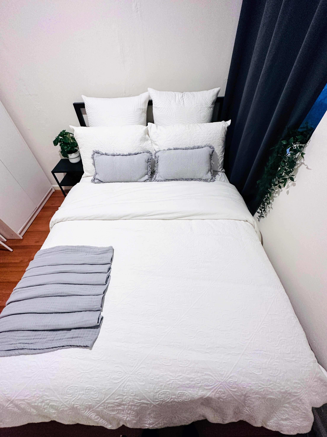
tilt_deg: -47.9
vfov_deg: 102.1
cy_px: 218
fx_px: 176
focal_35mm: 14
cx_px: 164
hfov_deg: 85.7
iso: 250
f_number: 2.2
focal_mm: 2.22
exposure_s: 1/100
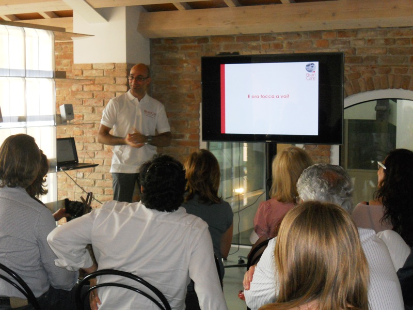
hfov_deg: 29.8
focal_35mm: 65
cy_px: 155
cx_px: 206
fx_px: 776
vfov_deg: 22.6
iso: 400
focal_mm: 11.7
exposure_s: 1/30
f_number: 5.3
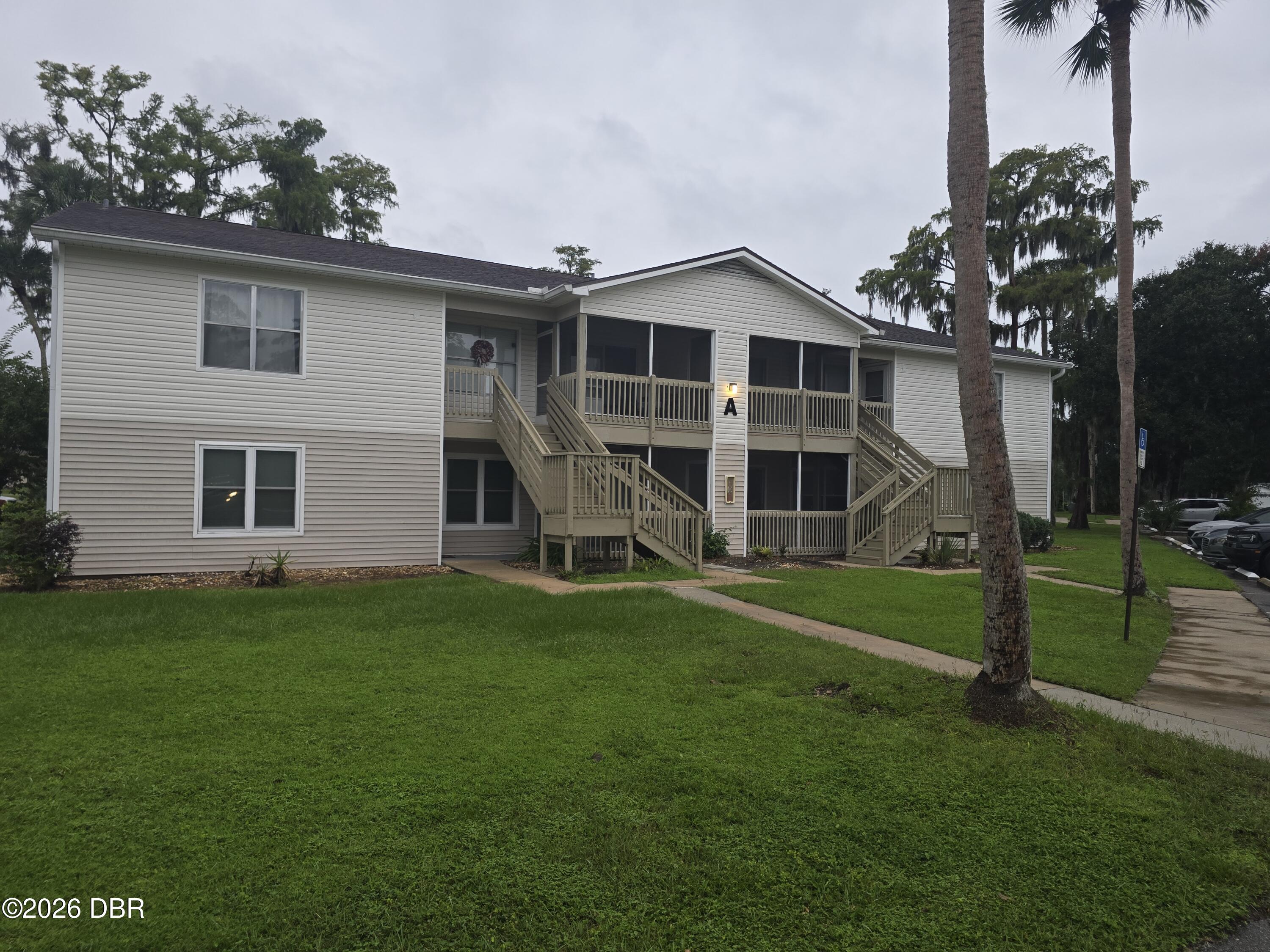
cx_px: 635
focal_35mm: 23
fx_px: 844
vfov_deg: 58.9
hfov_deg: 73.9
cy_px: 476
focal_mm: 6.3
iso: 64
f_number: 1.7
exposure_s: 1/180
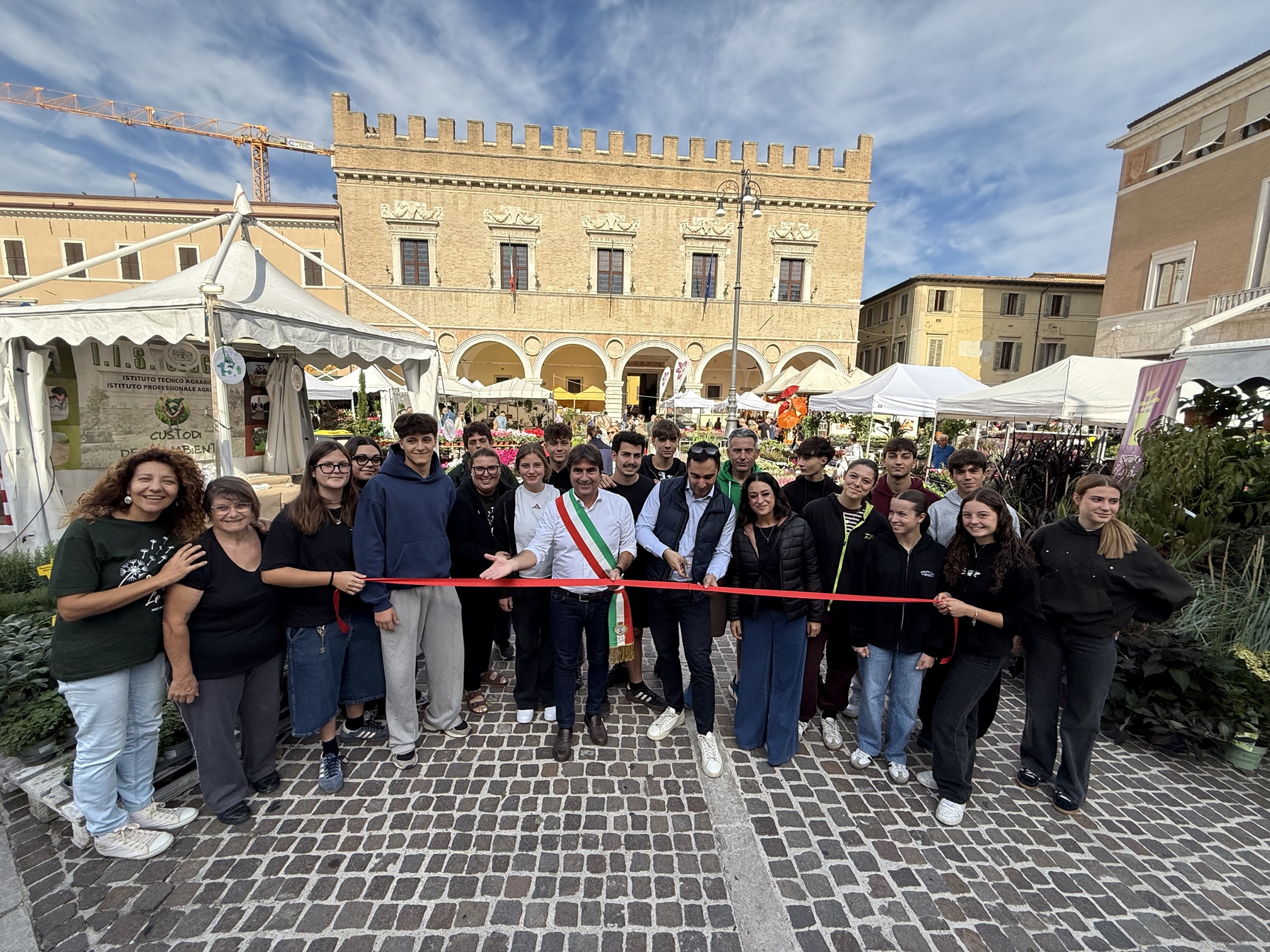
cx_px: 635
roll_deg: -1.9
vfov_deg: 85.7
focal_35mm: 14
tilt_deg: -6.9
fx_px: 514
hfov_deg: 102.1
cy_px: 476
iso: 64
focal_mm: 2.22
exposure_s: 1/1312
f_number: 2.2
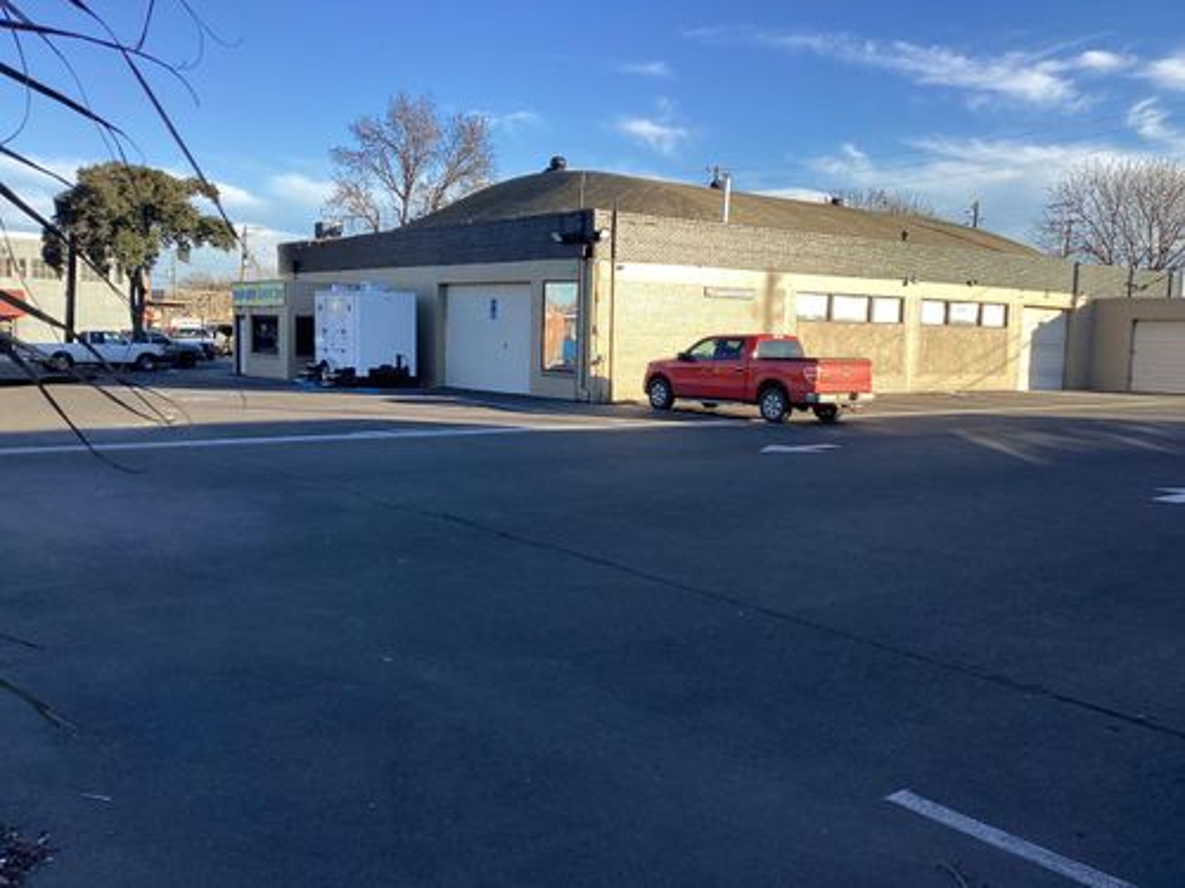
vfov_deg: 45.4
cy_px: 444
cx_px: 592
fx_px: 1061
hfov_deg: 58.4
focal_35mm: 31
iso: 25
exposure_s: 1/608
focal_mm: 3.3
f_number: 2.4
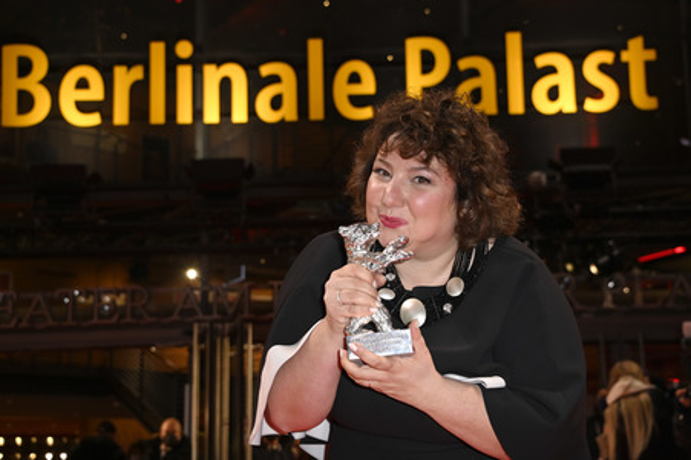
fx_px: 1189
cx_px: 346
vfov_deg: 21.9
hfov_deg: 32.4
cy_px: 230
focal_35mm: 62
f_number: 5.6
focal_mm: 62
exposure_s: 1/200
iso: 1250
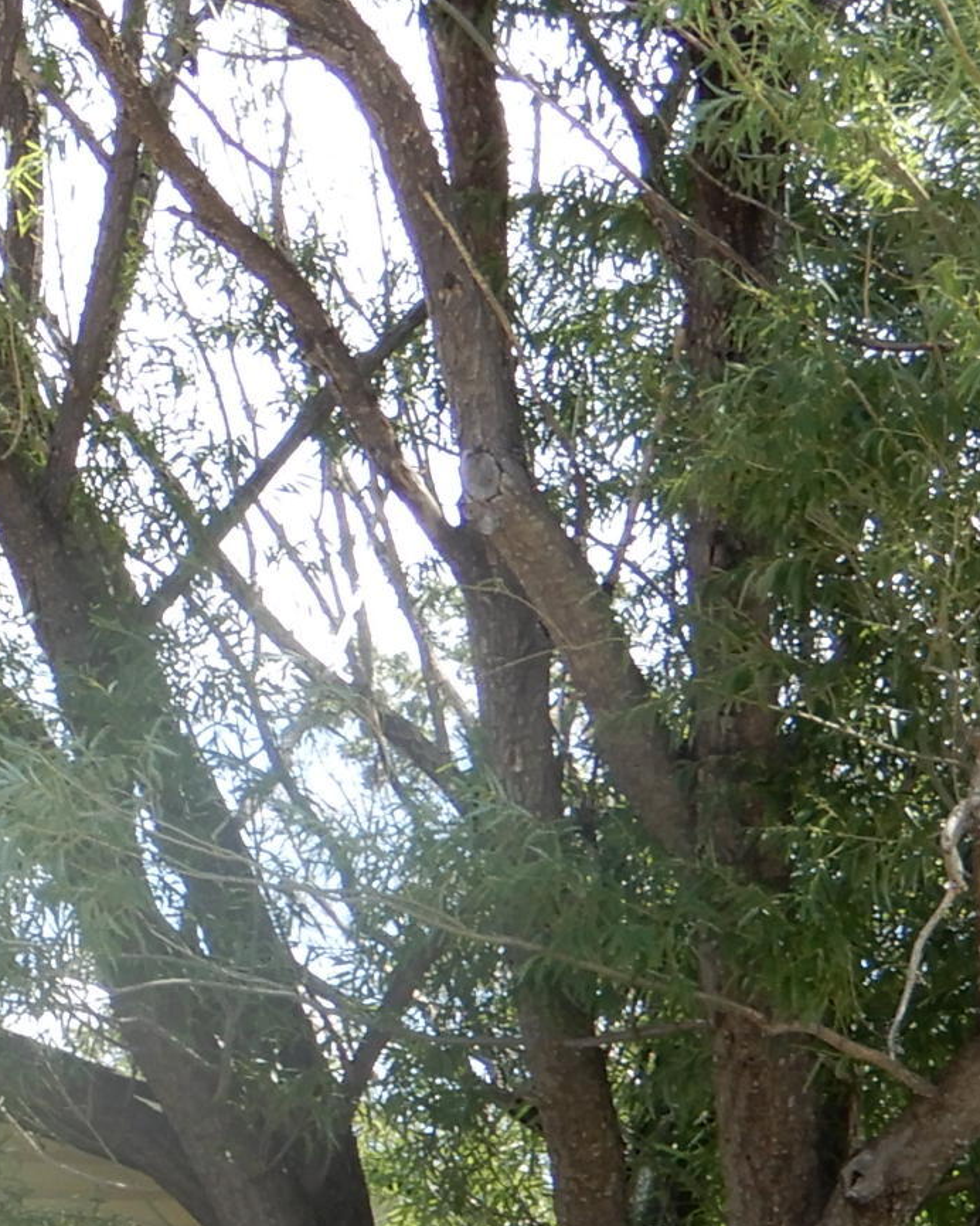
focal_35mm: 220
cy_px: 1477
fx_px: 7976
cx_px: -972
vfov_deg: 8.7
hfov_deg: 6.8
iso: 80
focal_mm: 11.6
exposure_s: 1/125
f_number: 4.5
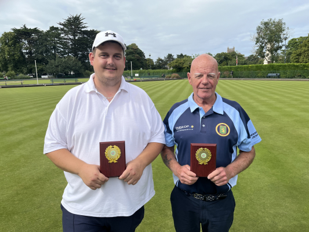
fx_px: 232
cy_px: 116
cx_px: 154
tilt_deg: -10.0
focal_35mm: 26
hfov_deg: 67.3
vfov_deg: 53.1
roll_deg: +1.1
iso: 50
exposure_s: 1/2967
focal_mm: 5.1
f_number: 1.6
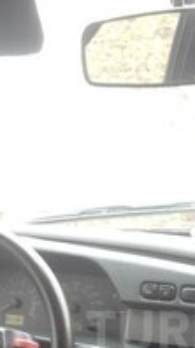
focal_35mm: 90
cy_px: 330
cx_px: 221
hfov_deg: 13.1
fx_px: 829
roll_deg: +0.3
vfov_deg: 22.9
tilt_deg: -7.2
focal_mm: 4.12
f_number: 2.4
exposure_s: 1/20
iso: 50
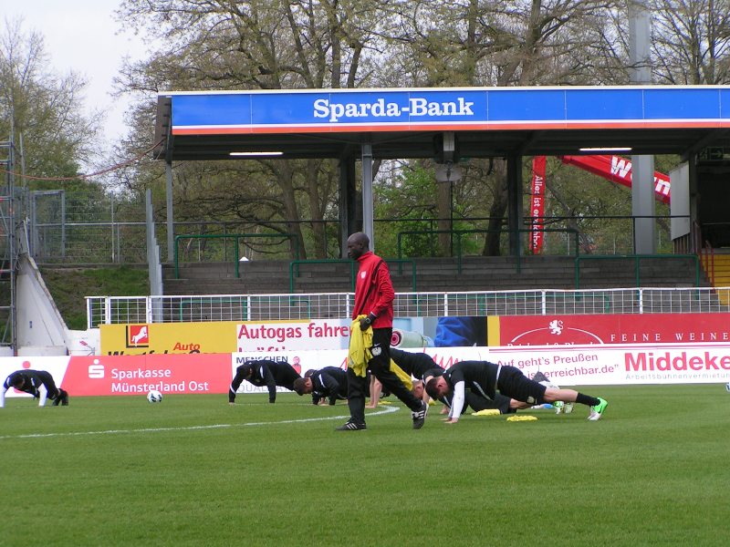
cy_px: 274
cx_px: 365
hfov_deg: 13.2
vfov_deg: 9.9
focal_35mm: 150
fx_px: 3163
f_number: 5
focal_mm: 22.9
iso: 50
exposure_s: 1/250
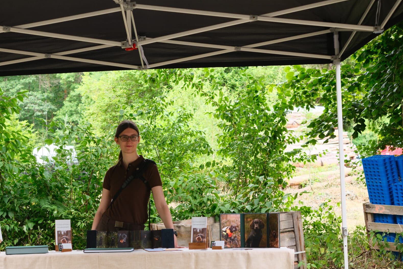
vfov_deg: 18.0
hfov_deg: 26.7
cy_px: 212
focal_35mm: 75
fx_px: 840
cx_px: 118
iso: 500
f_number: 4
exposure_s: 1/180
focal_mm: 27
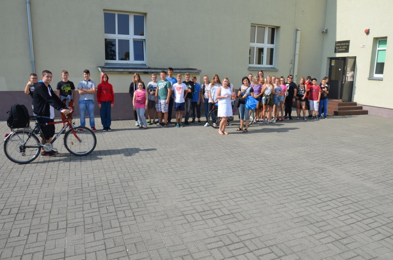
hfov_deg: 67.5
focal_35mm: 27
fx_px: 294
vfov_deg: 47.7
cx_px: 196
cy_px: 130
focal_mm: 18
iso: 110
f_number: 8
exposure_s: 1/250
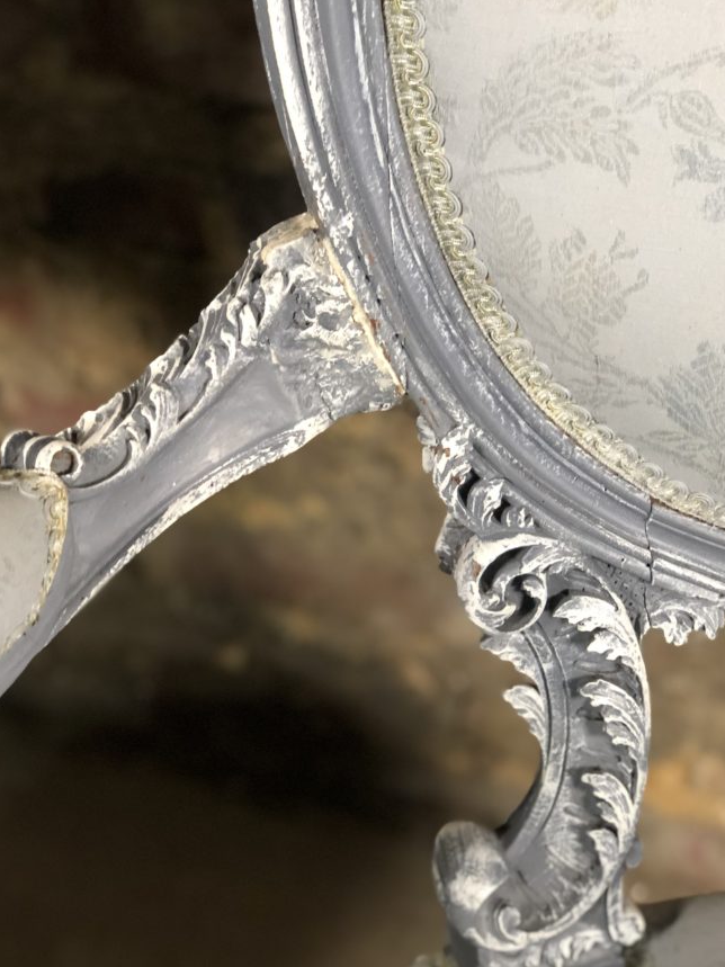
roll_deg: +4.6
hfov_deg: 23.6
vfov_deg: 31.2
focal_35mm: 62
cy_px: 482
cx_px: 356
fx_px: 1732
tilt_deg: -39.7
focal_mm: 6
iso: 160
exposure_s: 1/20
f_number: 2.4
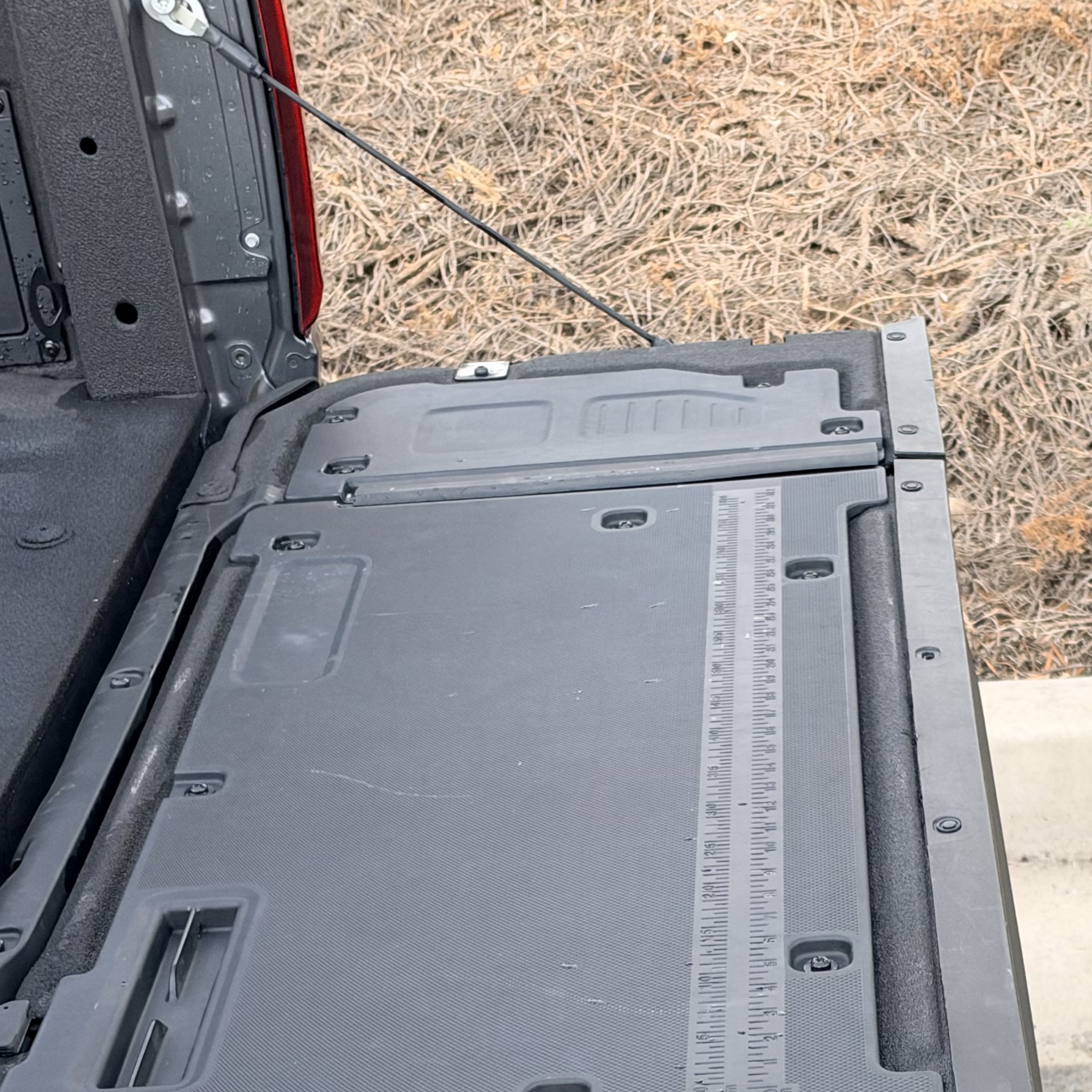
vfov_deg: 22.6
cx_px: 737
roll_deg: +5.2
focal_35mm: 75
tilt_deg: -31.9
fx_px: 2677
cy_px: 946
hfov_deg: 22.9
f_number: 1.48
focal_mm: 6.93
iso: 250
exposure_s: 1/60
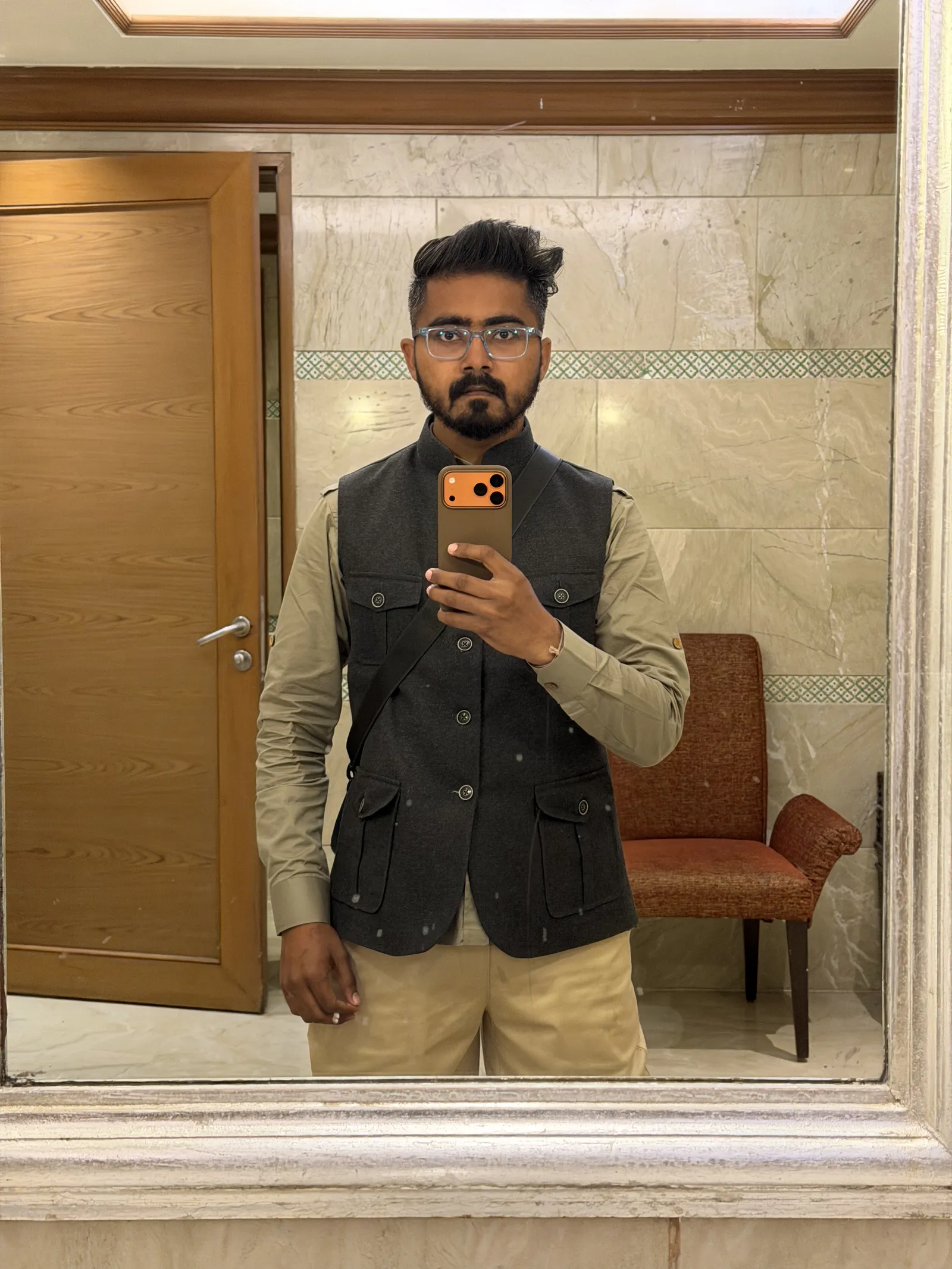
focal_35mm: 48
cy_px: 634
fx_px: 1760
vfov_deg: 39.7
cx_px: 476
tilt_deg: -4.4
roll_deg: +0.2
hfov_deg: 30.3
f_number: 1.78
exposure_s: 1/33
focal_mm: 6.76
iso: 320
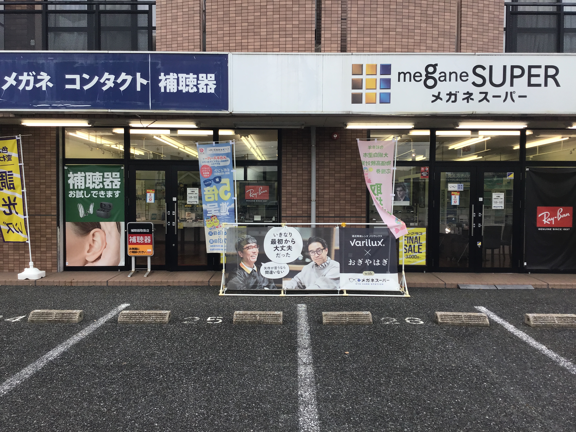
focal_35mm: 31
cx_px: 288
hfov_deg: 58.4
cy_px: 216
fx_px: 516
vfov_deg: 45.4
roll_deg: -1.0
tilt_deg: -1.6
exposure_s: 1/342
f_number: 2.4
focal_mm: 3.3
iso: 25
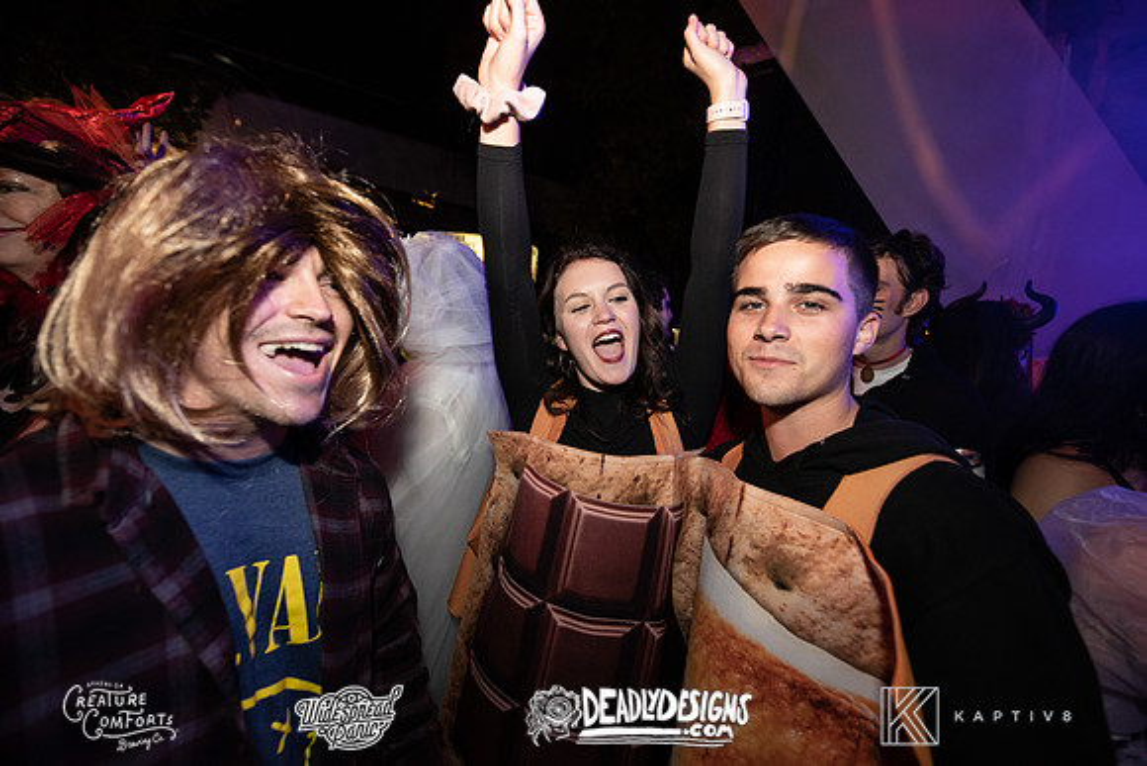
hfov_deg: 104.2
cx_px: 574
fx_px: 446
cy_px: 383
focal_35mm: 14
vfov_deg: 81.2
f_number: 3.5
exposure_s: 1/80
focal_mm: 14
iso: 2000
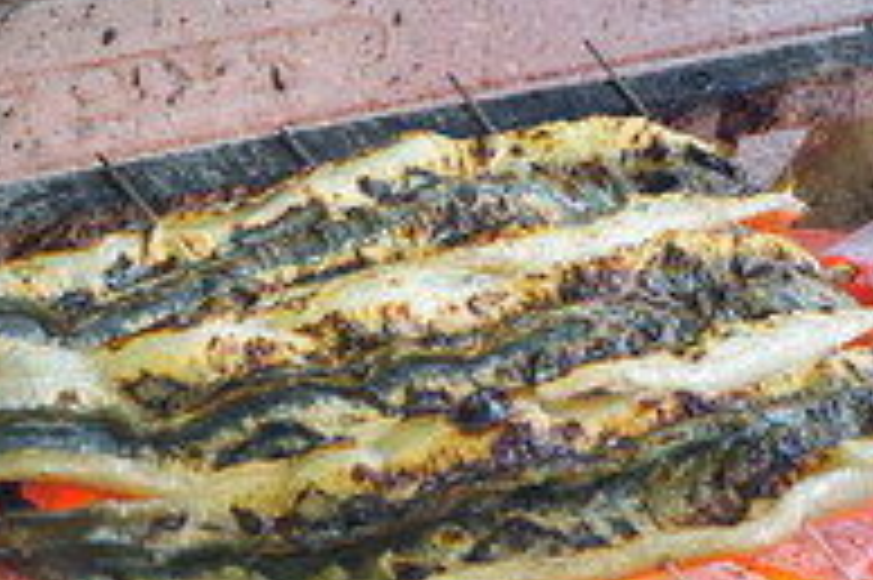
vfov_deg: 10.9
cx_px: 936
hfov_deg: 15.9
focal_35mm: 126
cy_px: 142
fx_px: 3042
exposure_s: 1/60
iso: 3200
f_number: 4.5
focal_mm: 27
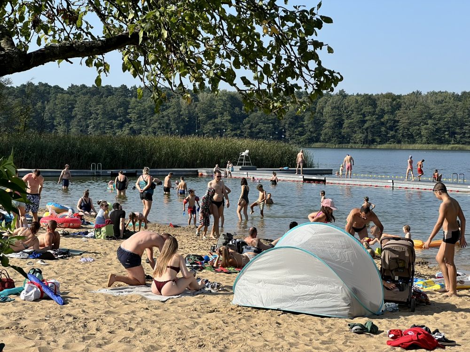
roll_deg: -0.4
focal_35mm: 77
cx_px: 235
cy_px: 176
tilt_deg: -1.3
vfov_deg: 19.1
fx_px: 1045
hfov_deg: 25.3
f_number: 2.8
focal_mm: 9
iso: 32
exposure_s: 1/626
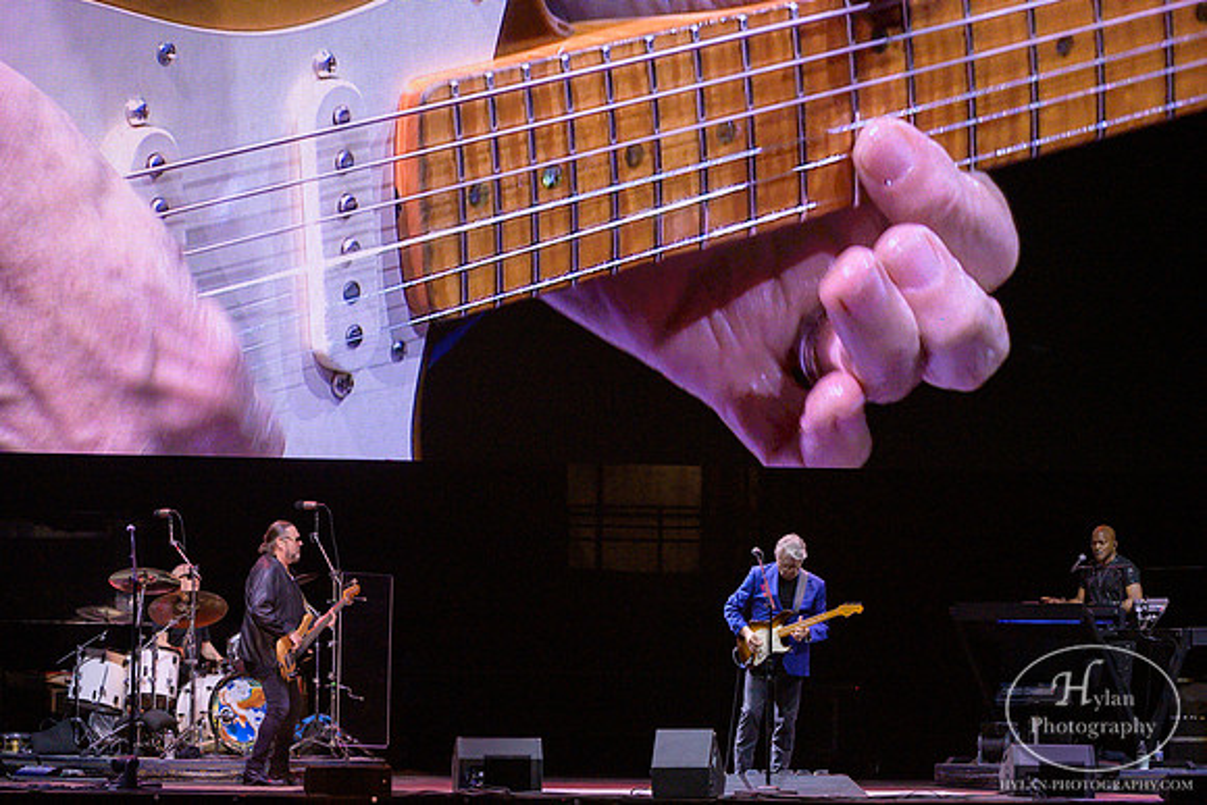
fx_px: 6707
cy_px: 402
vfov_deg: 6.9
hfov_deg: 10.3
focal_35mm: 200
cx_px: 604
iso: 2800
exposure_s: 1/500
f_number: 7.1
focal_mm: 200
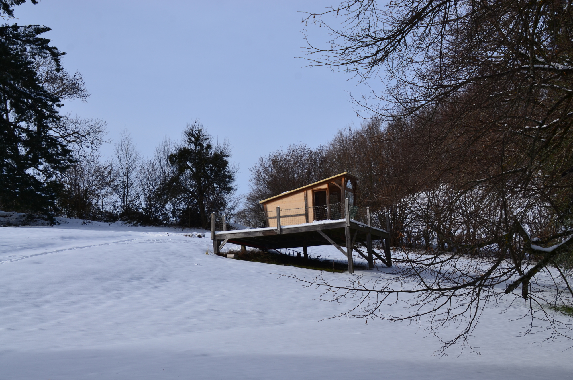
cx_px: 286
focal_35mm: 75
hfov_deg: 27.0
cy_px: 190
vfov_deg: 18.1
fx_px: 1191
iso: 100
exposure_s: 1/320
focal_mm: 50
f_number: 9
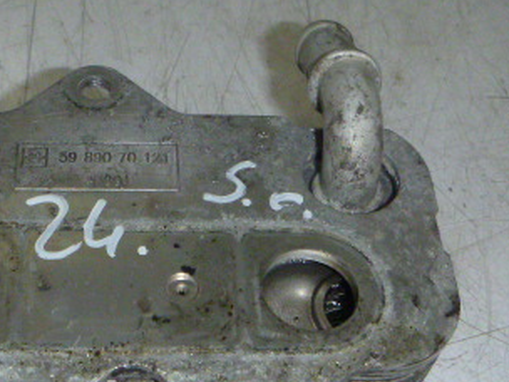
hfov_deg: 31.0
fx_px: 897
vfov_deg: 23.8
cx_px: 117
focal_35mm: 61
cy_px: 288
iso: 400
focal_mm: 5.2
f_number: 4.1
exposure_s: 1/60
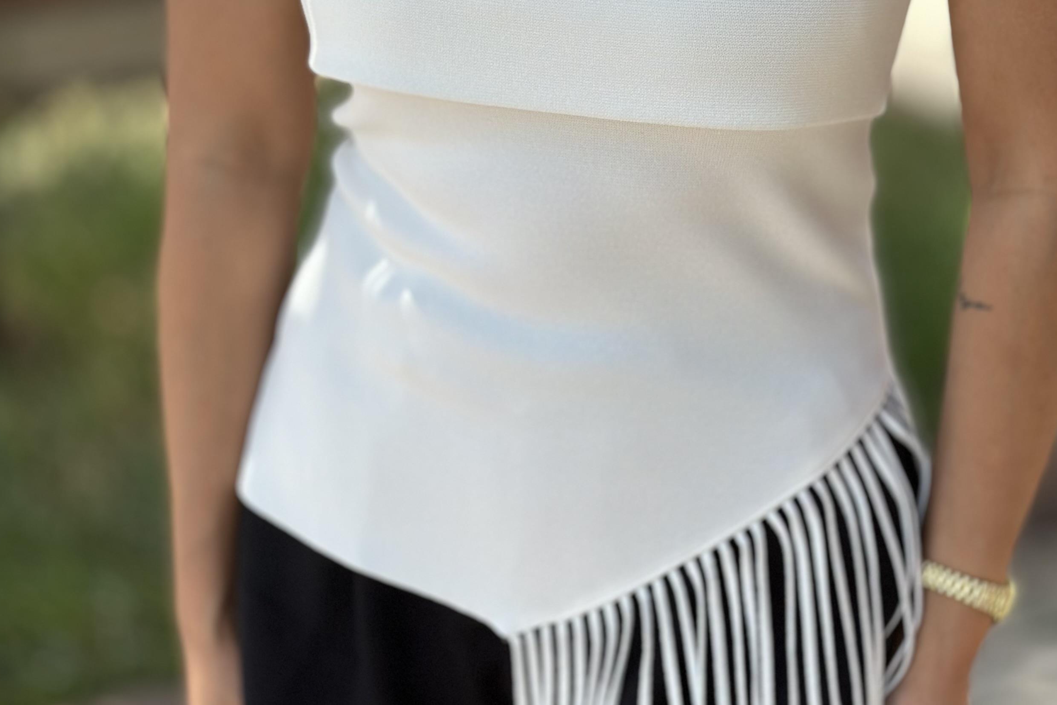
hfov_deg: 25.0
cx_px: 603
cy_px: 225
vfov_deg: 16.8
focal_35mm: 81
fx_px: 2378
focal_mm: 6.86
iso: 80
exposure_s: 1/2203
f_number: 1.78
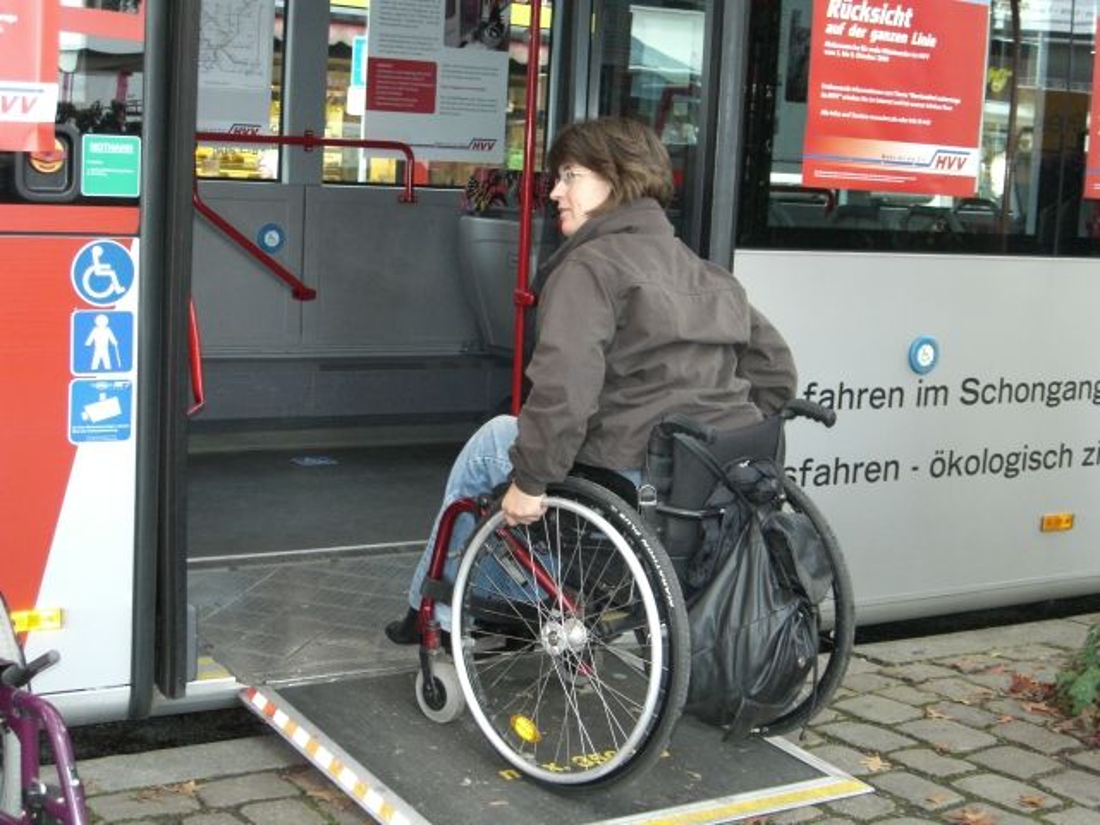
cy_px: 412
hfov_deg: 33.8
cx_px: 550
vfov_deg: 25.7
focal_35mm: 57
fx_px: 1811
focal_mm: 11.8
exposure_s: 1/60
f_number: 3.6
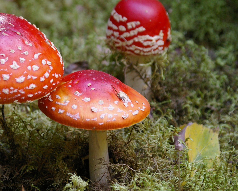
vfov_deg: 7.4
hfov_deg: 9.2
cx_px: 61
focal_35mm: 209
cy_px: 92
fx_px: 1472
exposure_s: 1/60
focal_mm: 88
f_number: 6.7
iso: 800
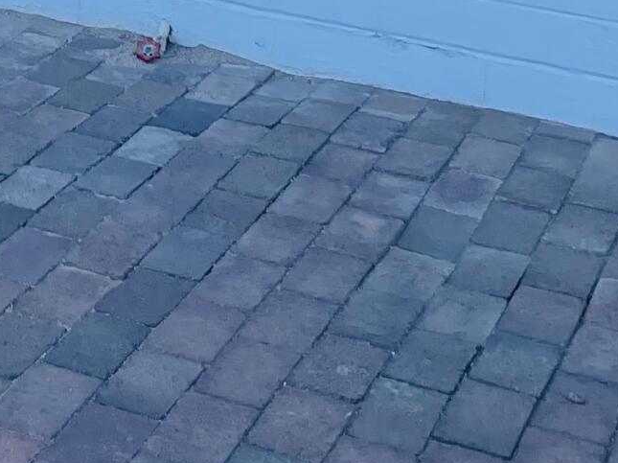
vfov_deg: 10.8
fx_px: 2159
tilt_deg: -0.7
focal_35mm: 121
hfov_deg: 15.2
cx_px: -285
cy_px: -549
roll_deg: -2.3
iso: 32
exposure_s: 1/979
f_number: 1.6
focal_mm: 4.2
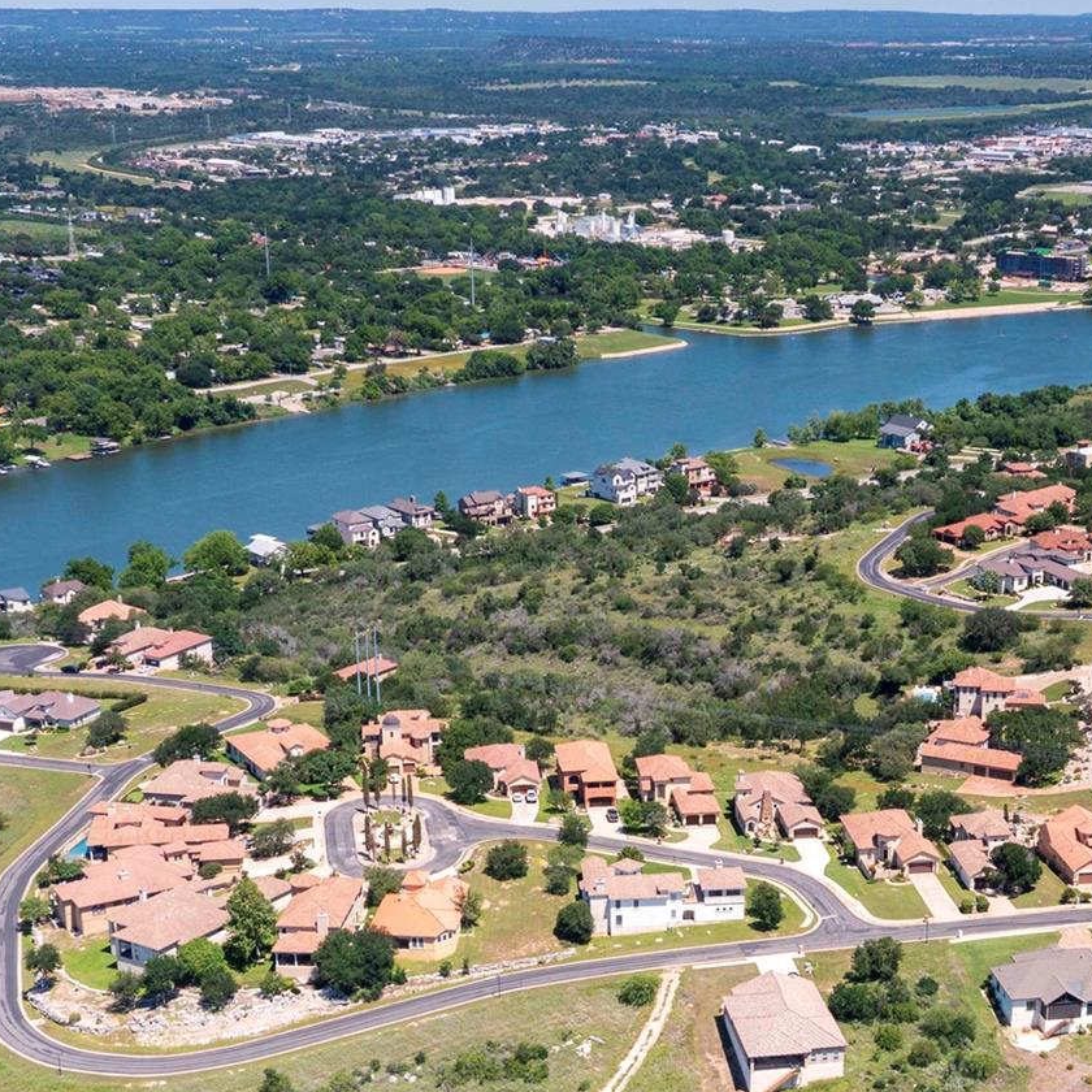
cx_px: 715
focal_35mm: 58
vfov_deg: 29.3
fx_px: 2070
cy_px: 731
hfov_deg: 29.4
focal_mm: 10.26
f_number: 5.6
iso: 100
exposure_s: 1/100
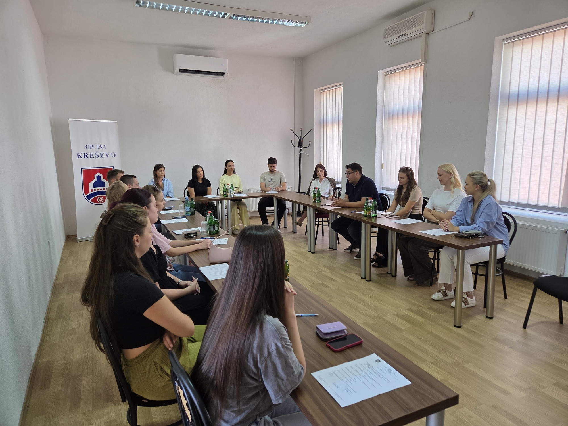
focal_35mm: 23
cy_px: 213
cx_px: 284
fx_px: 377
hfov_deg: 73.9
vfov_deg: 58.9
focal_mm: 5.4
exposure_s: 1/100
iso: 125
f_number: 1.8
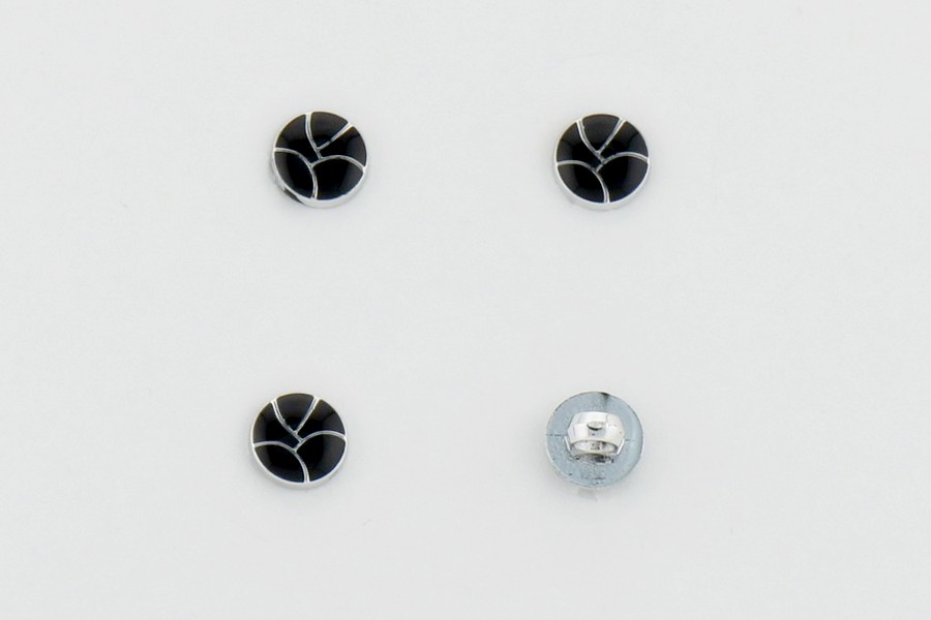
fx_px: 2095
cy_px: 310
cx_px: 466
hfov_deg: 25.1
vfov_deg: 16.9
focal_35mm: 81
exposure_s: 1/250
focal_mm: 54
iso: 200
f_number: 9
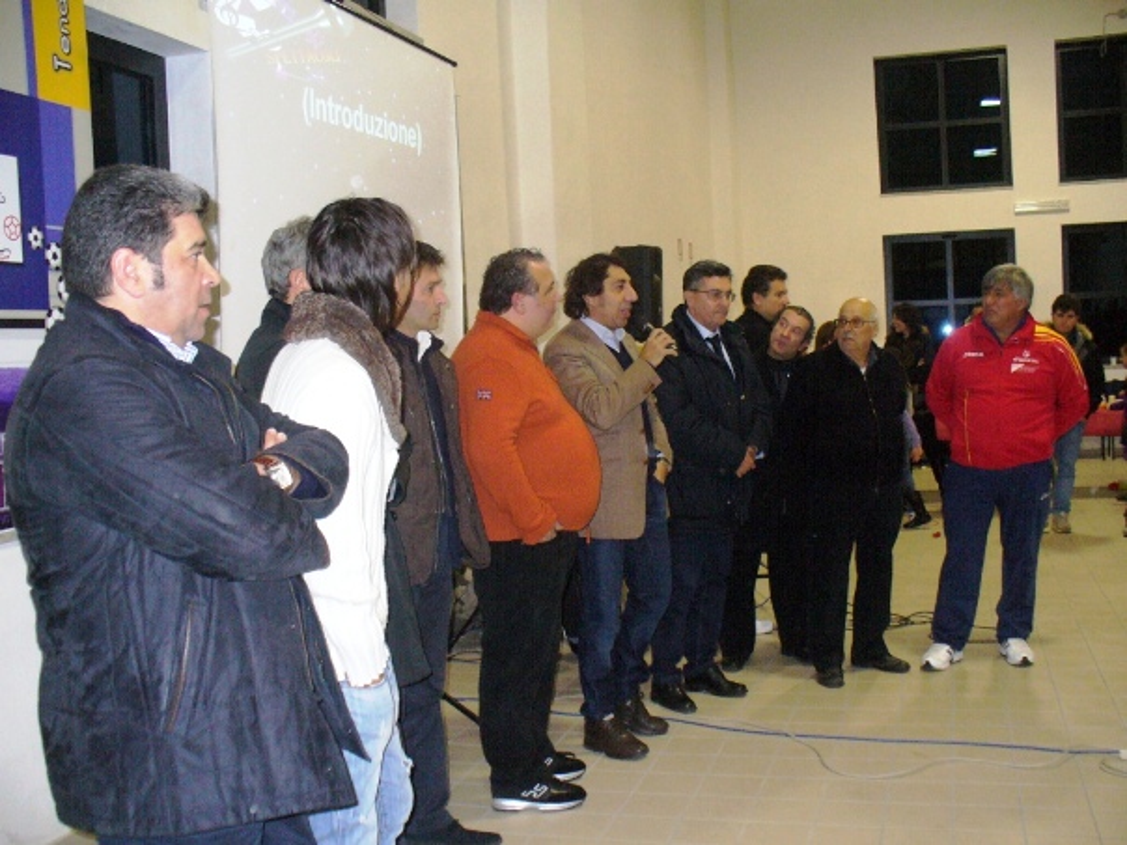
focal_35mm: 37
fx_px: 1205
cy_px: 422
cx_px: 564
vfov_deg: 38.7
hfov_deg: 50.1
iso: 400
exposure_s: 1/60
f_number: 2.8
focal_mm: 6.1
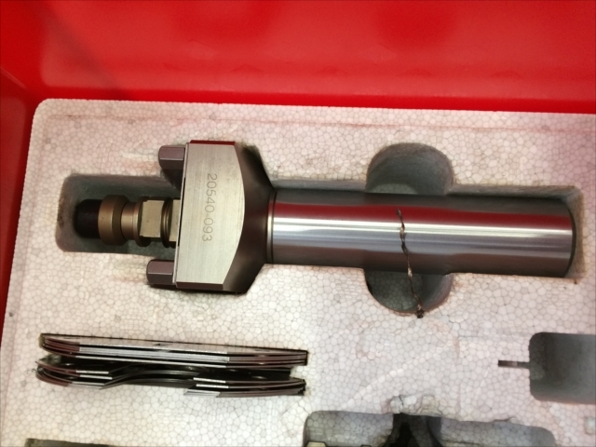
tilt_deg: -81.5
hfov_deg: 61.7
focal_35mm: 29
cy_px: 224
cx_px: 298
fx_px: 499
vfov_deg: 48.2
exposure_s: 1/30
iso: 80
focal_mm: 4.15
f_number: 2.2
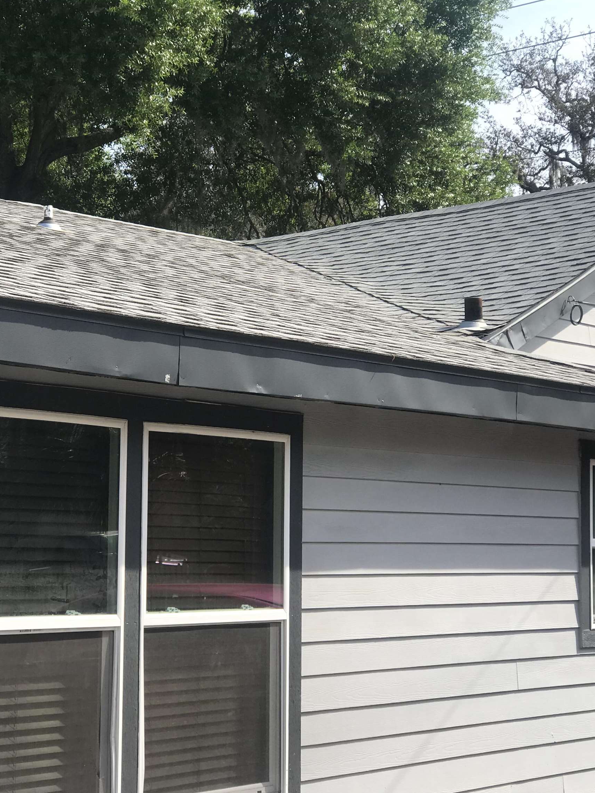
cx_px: 233
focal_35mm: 77
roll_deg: -0.3
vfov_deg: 25.3
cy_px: 393
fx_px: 1764
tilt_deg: +5.9
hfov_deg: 19.1
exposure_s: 1/481
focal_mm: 6.6
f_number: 2.8
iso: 20
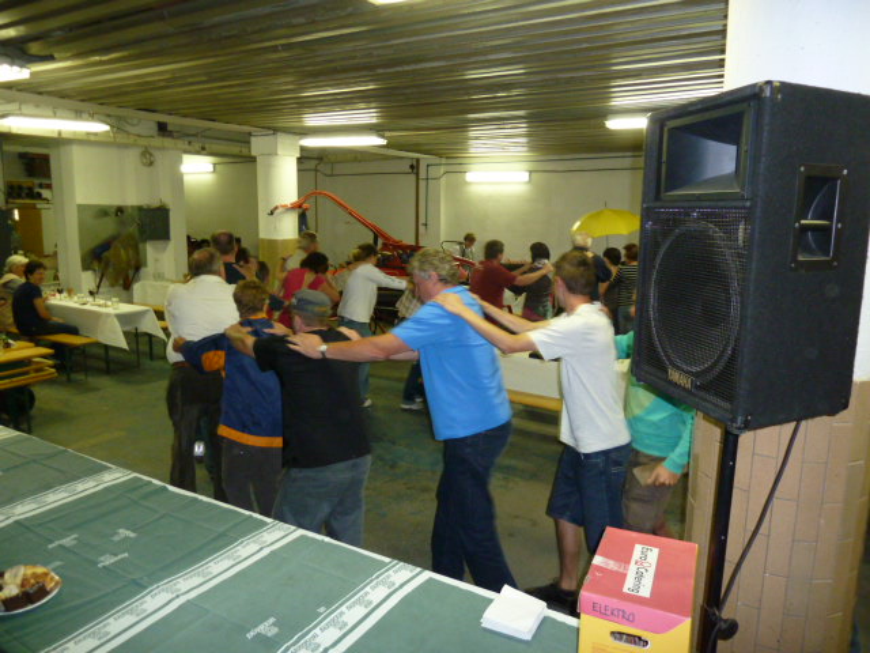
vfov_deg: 54.9
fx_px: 628
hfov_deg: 69.4
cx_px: 435
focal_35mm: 25
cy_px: 326
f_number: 3.3
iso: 320
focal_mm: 4.1
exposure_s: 1/30
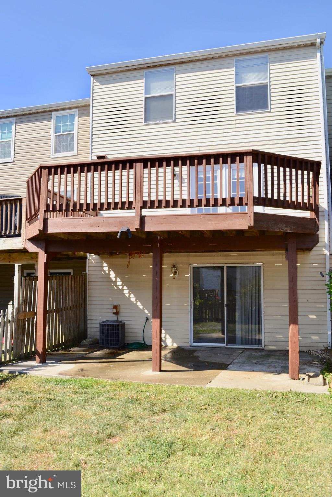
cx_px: 166
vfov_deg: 57.2
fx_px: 456
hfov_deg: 40.0
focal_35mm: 33
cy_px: 248
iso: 100
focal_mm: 22
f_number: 7.1
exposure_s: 1/200
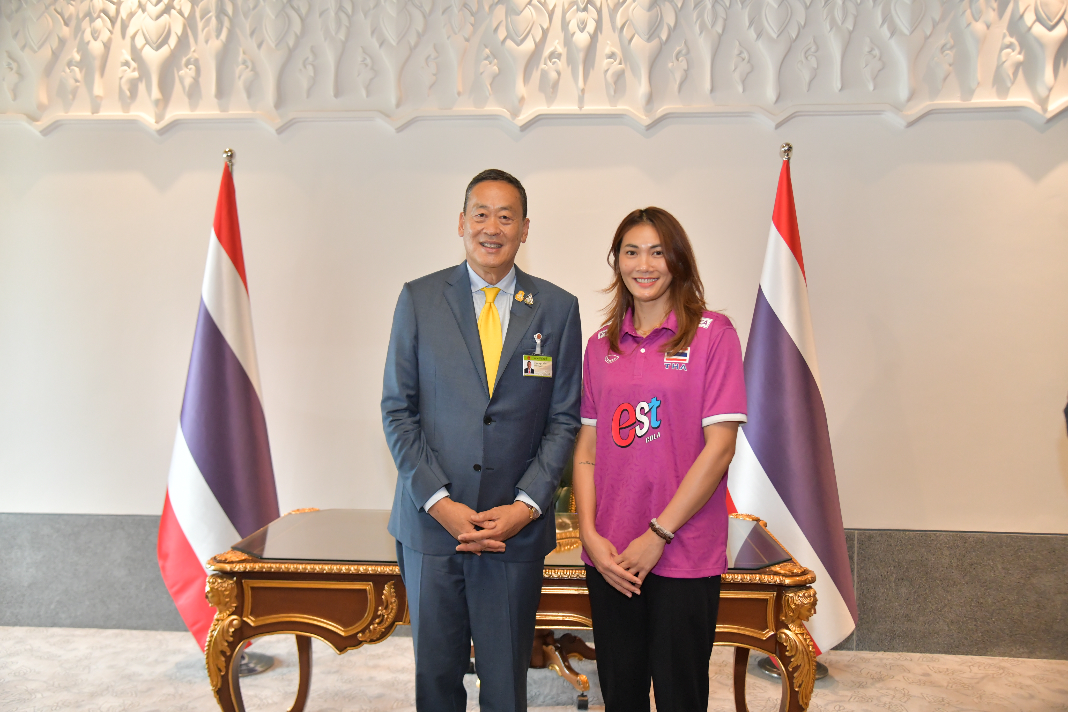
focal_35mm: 31
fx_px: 920
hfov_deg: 60.3
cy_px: 356
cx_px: 534
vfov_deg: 42.3
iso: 2500
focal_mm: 31
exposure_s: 1/200
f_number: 4
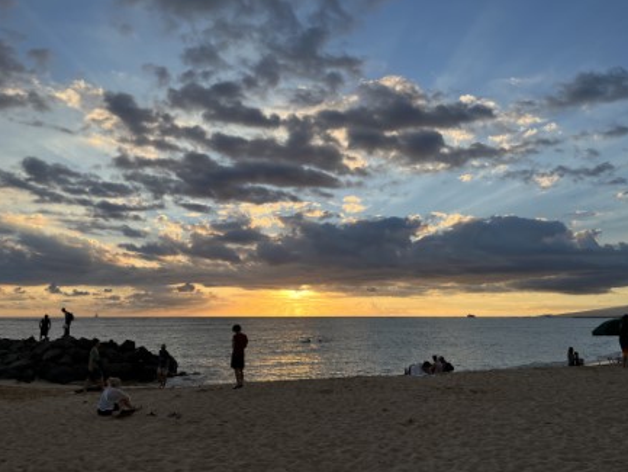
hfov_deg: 65.3
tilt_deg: +7.6
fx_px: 490
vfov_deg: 51.4
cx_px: 322
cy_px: 241
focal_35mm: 27
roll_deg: -0.2
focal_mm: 5.1
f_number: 1.6
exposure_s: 1/2309
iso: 50
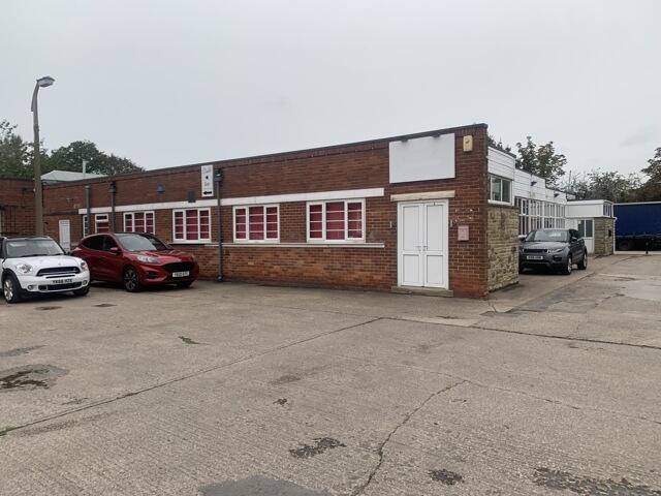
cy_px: 248
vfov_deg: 53.1
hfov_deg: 67.3
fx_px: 496
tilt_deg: -1.2
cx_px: 330
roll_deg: -1.7
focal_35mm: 26
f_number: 1.8
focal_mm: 4.25
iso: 25
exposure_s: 1/597
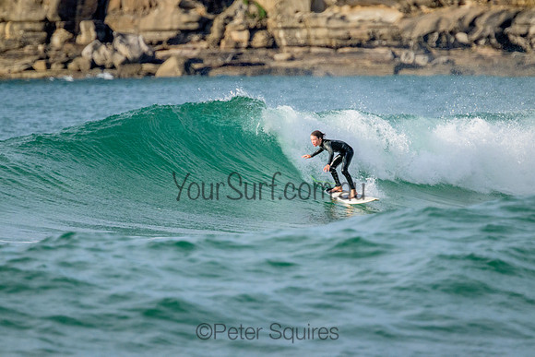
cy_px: 178
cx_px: 268
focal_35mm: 800
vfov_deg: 1.7
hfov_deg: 2.6
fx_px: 11891
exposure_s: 1/1250
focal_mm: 800
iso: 2800
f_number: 11
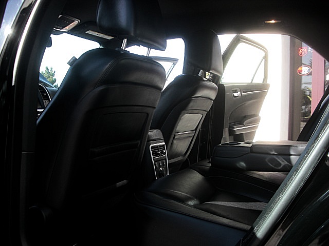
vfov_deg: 39.7
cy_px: 123
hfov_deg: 51.4
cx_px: 164
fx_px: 342
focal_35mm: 36
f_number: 2.8
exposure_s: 1/125
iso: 50
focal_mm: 6.3
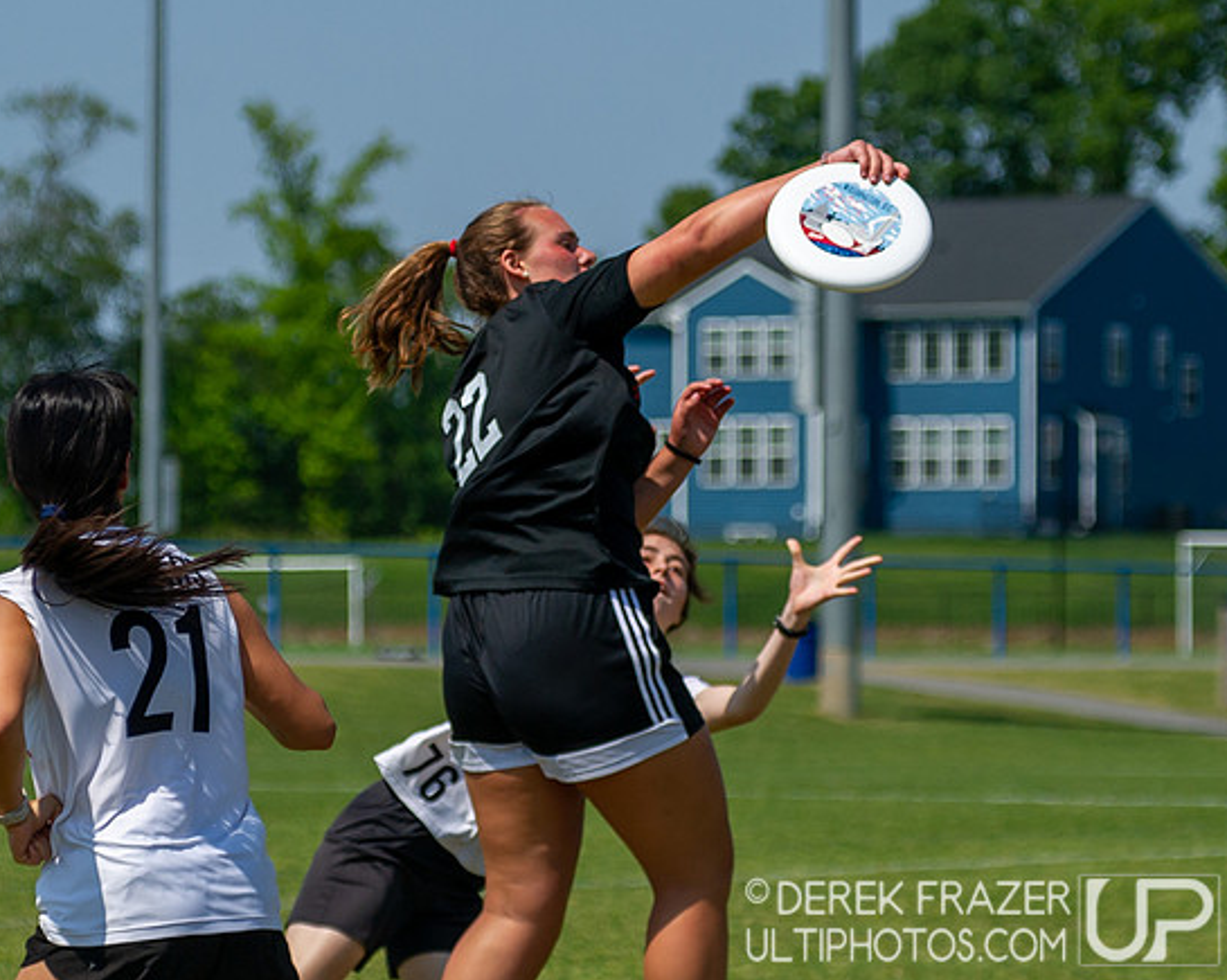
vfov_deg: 6.6
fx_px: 8490
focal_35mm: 234
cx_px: 494
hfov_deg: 8.3
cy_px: 493
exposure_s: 1/4000
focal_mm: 110
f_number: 4
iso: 280
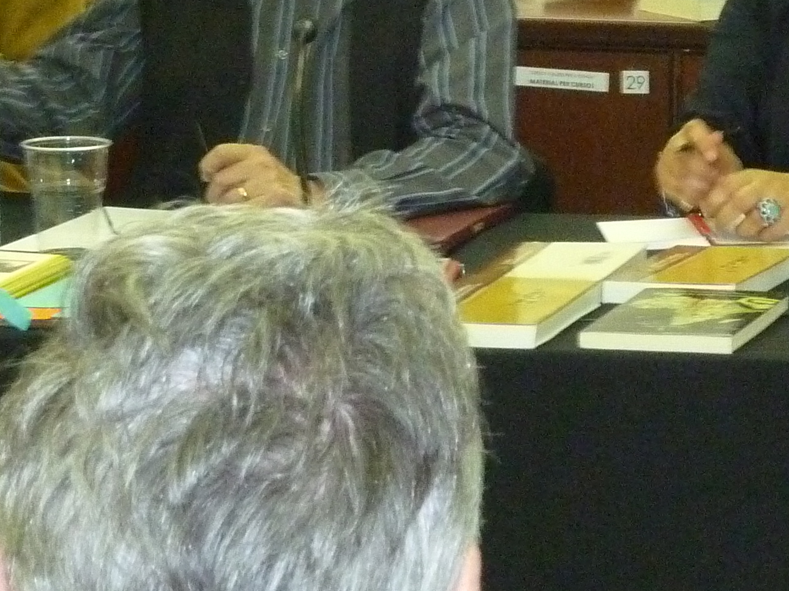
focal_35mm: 149
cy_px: 26
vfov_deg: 9.9
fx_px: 3395
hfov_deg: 13.1
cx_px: 774
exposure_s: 1/30
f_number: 4.3
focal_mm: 8.6
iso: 640
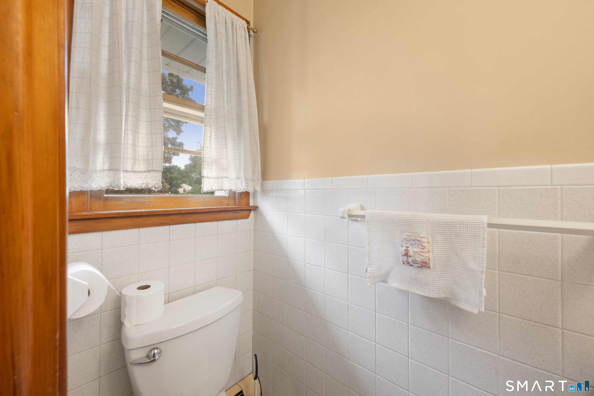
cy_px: 198
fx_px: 231
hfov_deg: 104.3
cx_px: 297
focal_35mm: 14
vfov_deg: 81.2
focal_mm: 14
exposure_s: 1/4
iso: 250
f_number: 8
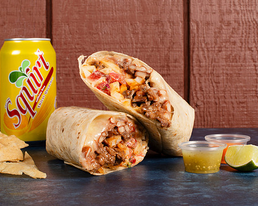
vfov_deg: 21.2
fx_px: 549
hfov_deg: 26.4
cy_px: 115
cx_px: 121
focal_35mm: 72
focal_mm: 50
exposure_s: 1/200
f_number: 13
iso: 200
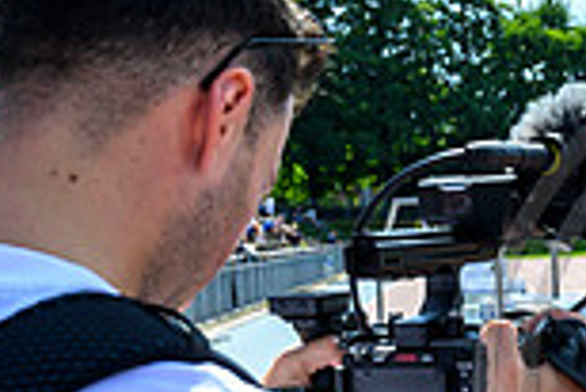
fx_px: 2053
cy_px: 394
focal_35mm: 126
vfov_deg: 10.8
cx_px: 868
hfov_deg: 15.1
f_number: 6.3
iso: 200
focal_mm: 33.5
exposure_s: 1/500
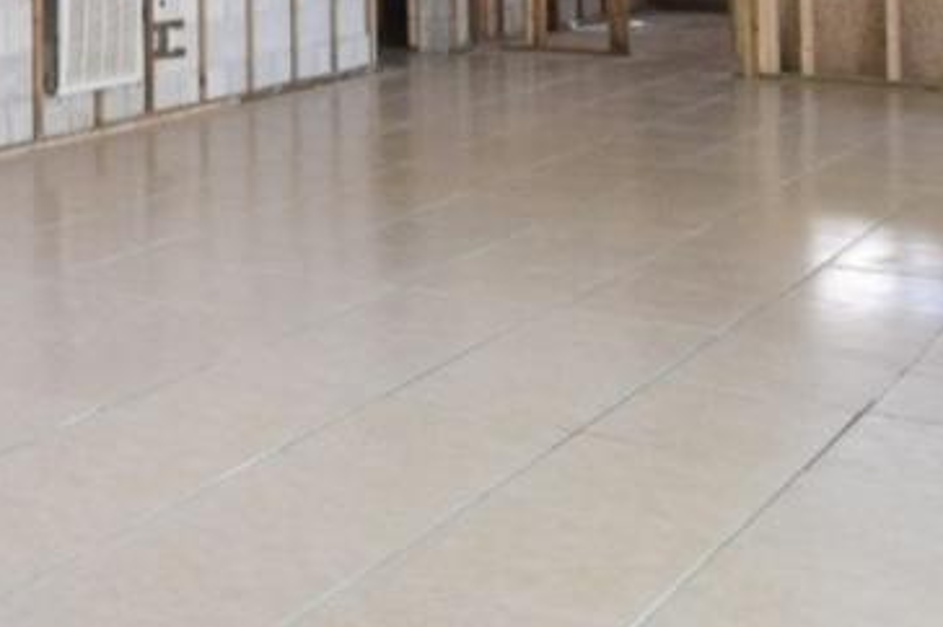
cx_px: 117
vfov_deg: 19.1
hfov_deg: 29.4
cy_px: -184
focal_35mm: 66
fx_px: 1727
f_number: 4
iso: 1250
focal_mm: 10
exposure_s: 1/50
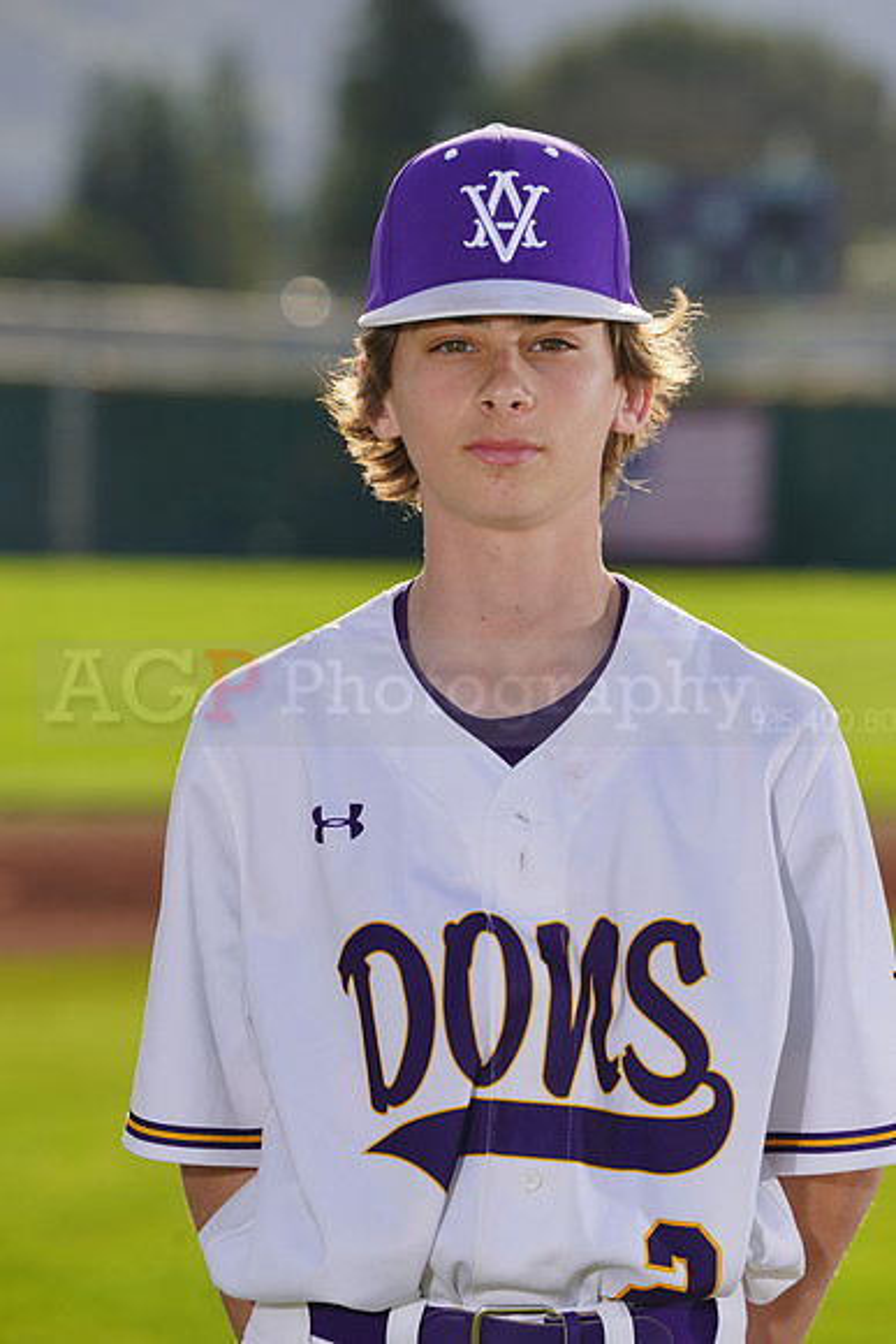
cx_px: 448
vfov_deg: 7.3
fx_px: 10521
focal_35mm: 282
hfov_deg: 4.9
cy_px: 672
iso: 100
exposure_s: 1/250
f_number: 9
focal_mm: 282
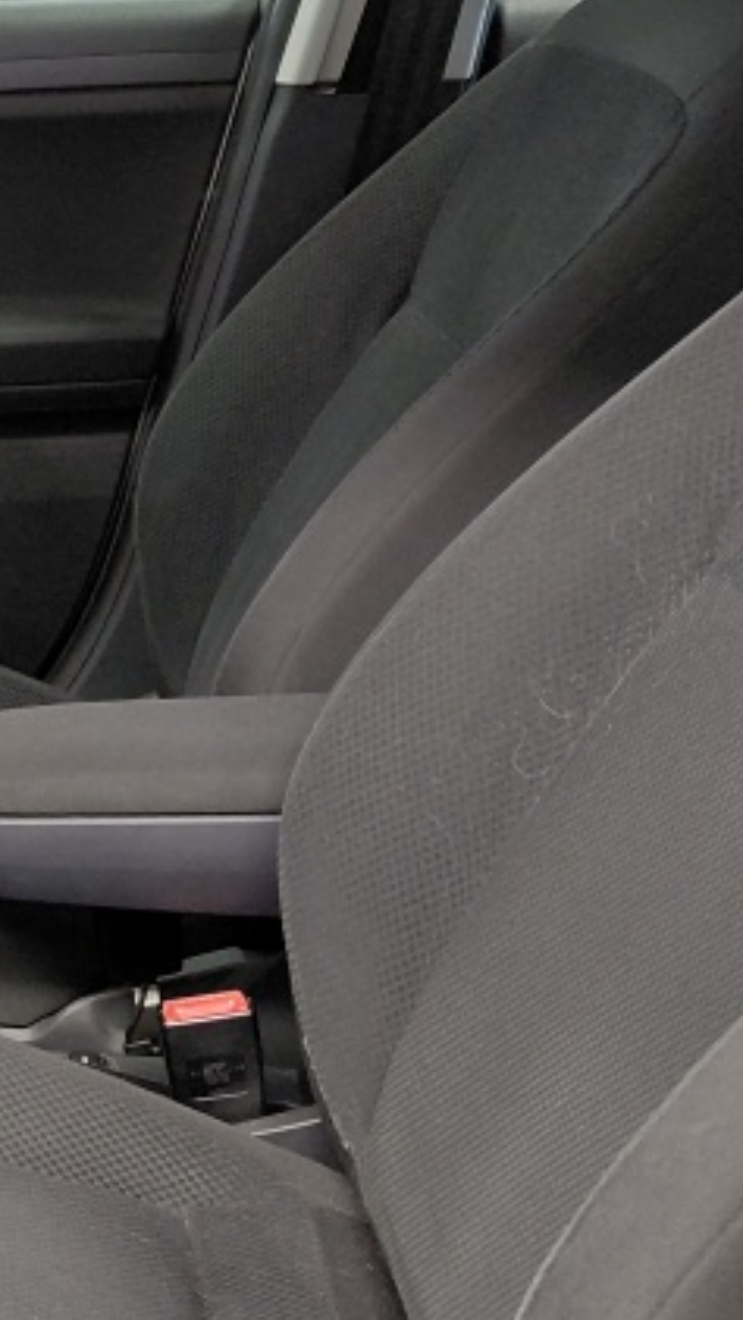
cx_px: -433
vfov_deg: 31.6
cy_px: 895
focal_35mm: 66
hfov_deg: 16.4
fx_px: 2310
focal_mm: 4.69
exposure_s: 1/40
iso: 320
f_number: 1.8
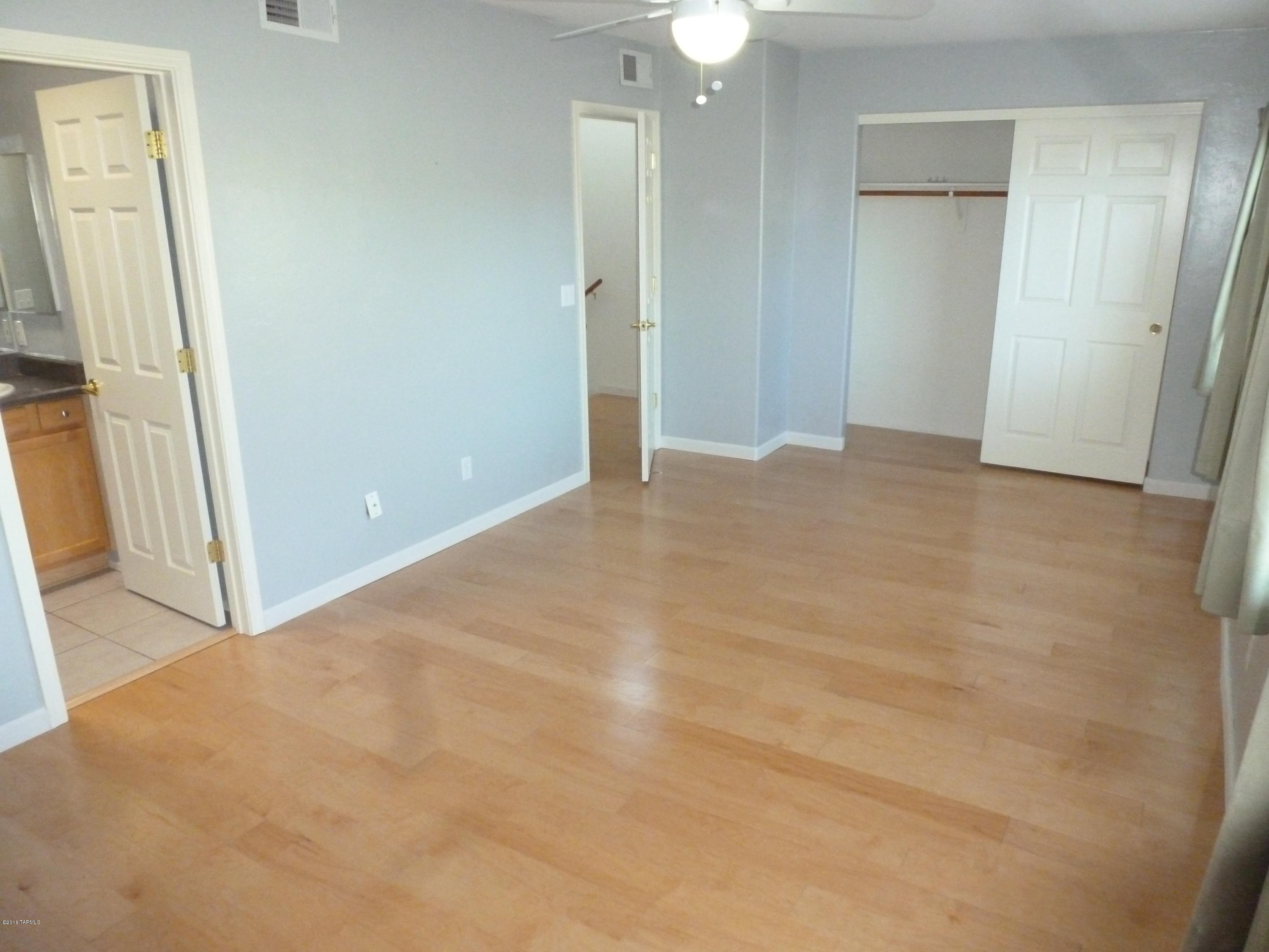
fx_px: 880
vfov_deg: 56.8
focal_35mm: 24
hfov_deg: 71.6
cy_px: 476
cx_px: 634
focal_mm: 4.3
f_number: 4.5
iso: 800
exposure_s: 1/60
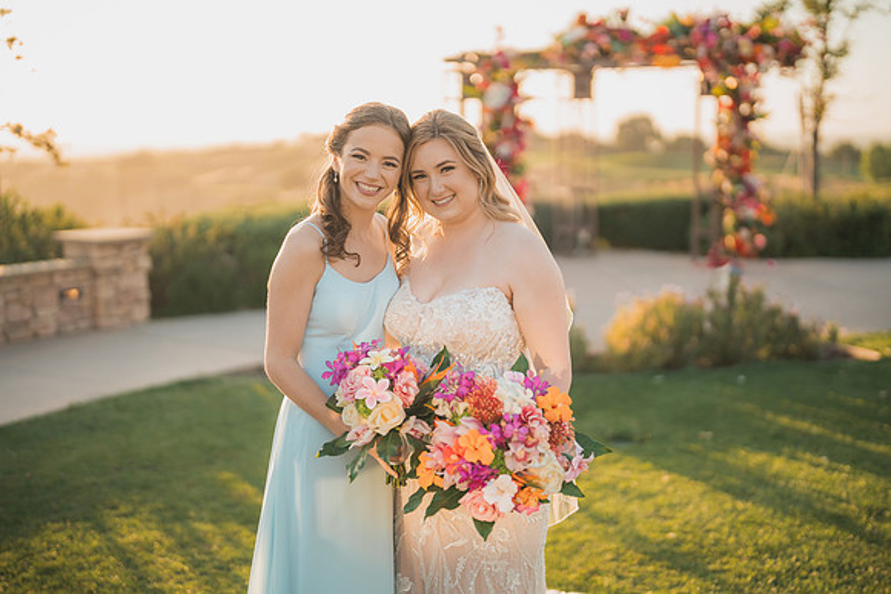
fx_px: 1238
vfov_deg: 27.0
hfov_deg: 39.6
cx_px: 446
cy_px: 297
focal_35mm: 50
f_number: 1.2
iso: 200
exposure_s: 1/2500
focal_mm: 50
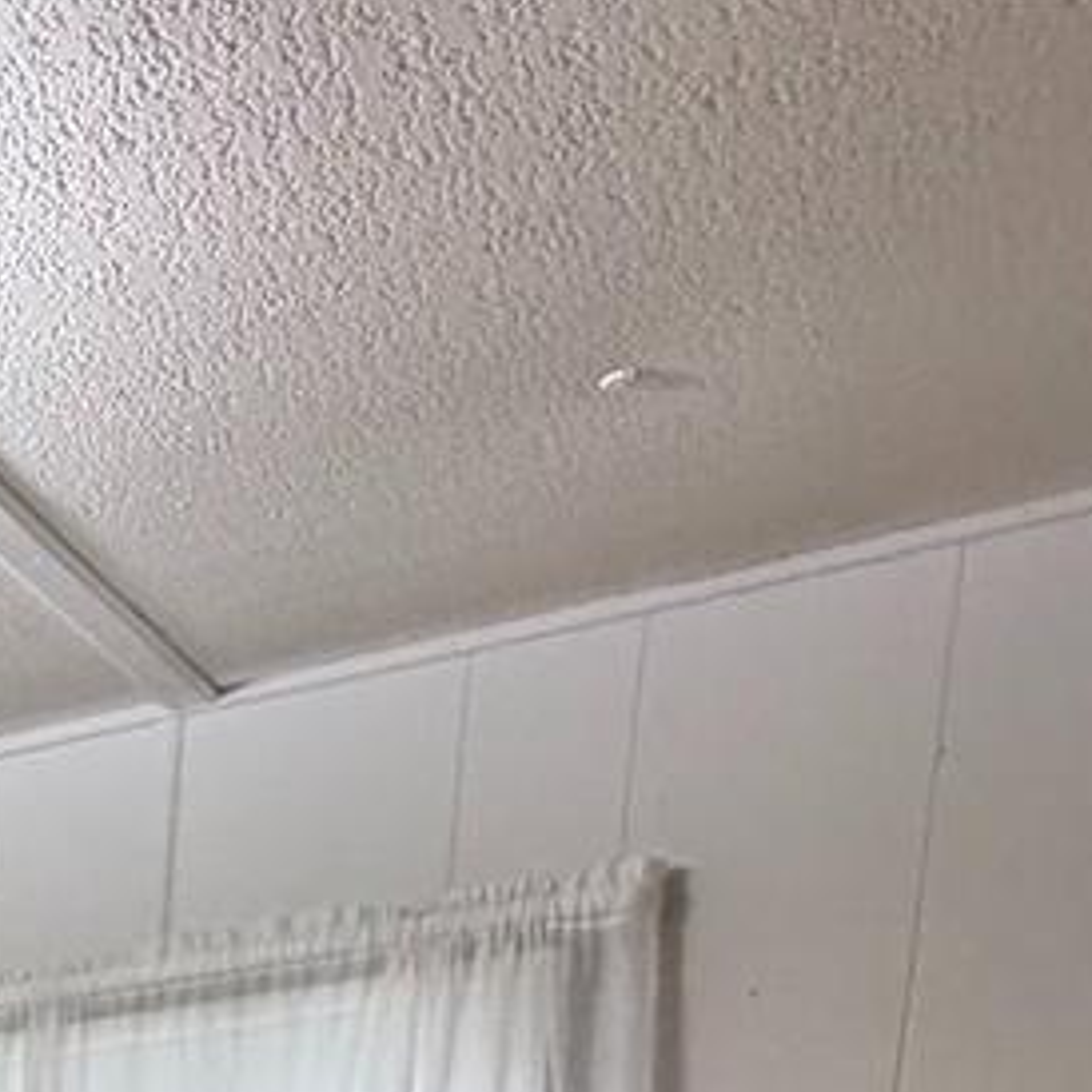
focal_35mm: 65
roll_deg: +1.7
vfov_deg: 18.9
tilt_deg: -14.2
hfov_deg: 20.2
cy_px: 2064
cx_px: -793
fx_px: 2320
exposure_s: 1/73
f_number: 2.2
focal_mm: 2.22
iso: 320
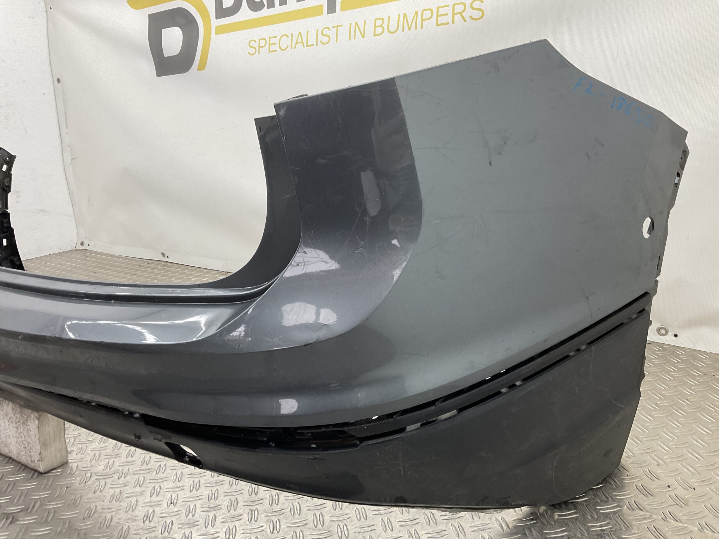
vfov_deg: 48.2
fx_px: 602
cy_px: 270
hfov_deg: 61.7
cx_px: 360
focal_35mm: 29
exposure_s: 1/120
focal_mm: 3
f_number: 1.8
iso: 40
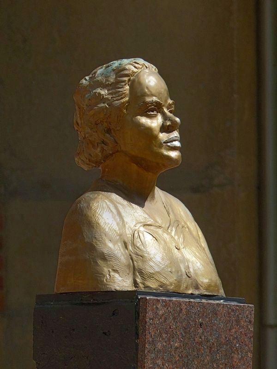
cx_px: 138
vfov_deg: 3.3
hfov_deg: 2.5
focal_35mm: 600
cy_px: 184
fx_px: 6402
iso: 100
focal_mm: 108
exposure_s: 1/1300
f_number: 4
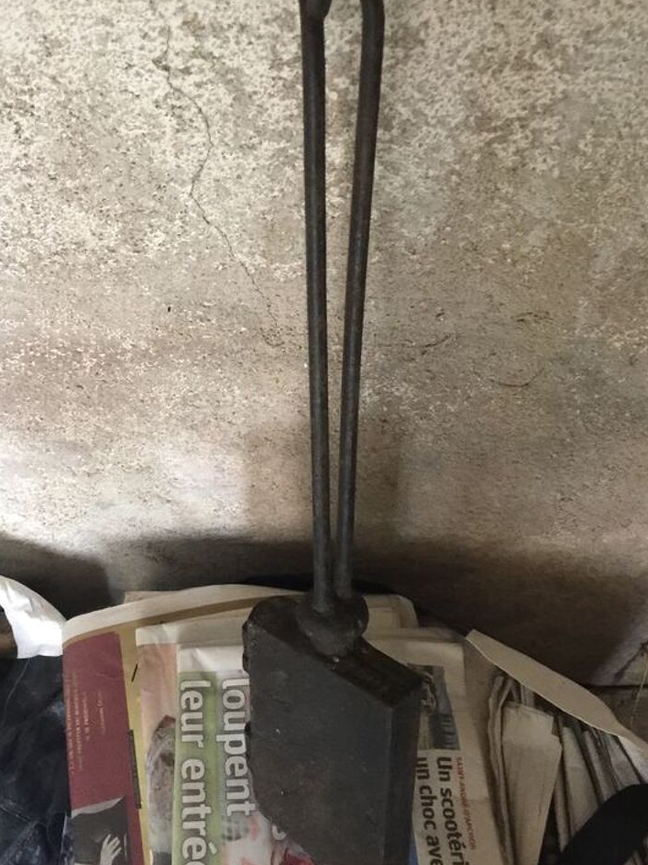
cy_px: 342
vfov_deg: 45.5
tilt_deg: -54.2
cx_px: 269
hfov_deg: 35.0
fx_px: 1024
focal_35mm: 41
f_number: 2.2
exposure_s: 1/10
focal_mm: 4.15
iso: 100
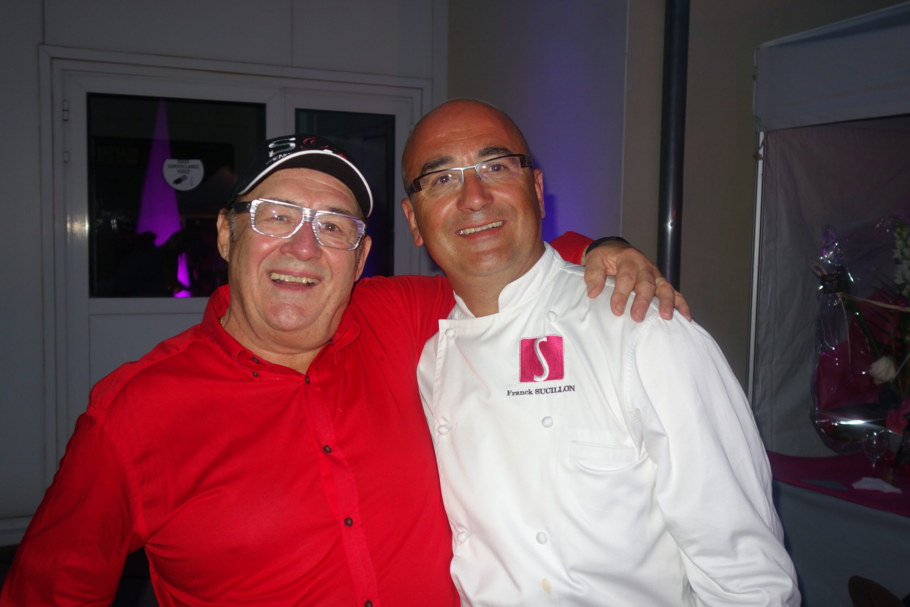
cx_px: 455
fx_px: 1011
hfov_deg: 48.5
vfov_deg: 33.4
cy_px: 304
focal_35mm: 40
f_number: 2.8
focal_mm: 14.75
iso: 200
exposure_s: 1/30
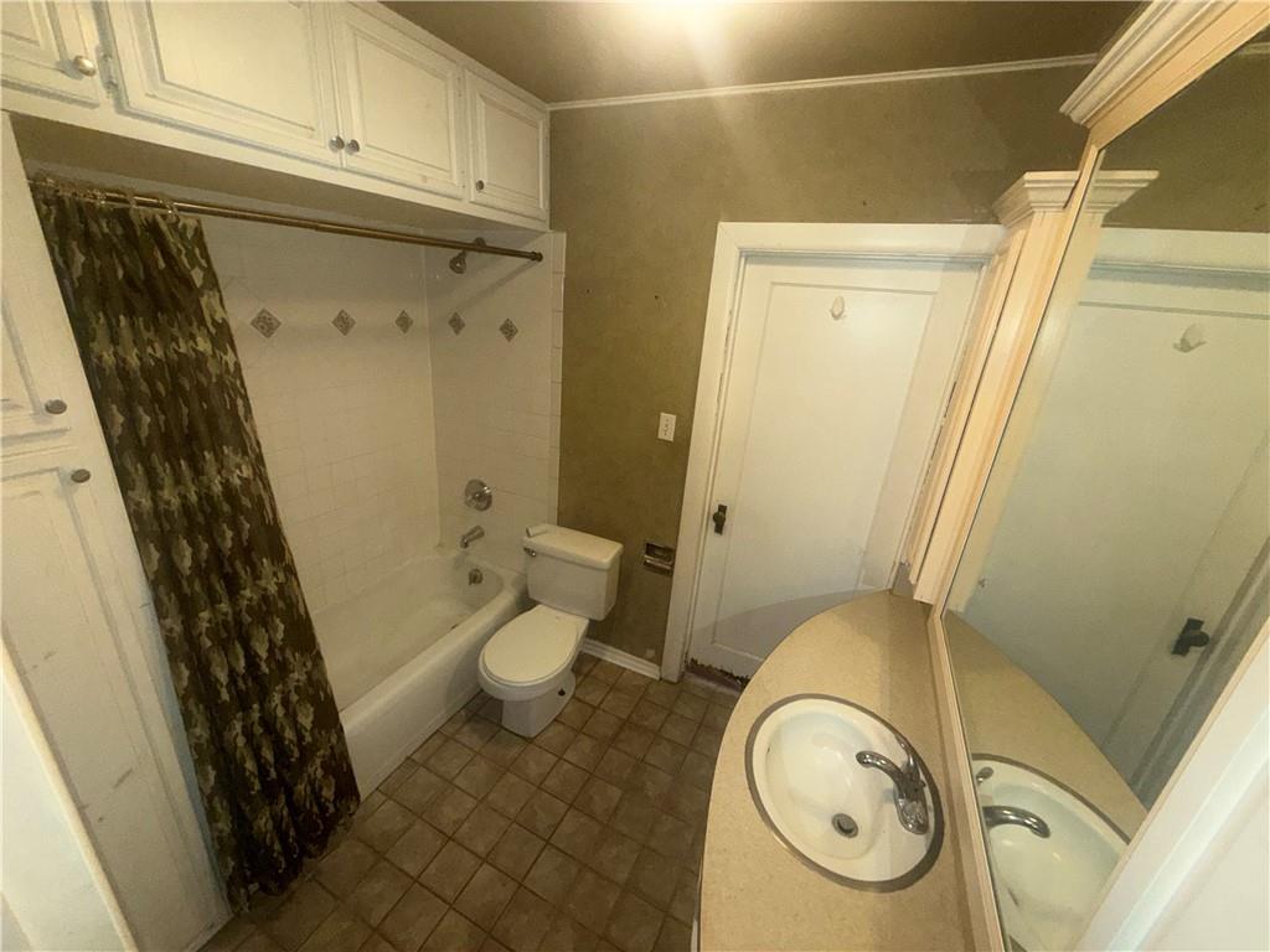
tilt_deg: -19.8
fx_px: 514
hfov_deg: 102.1
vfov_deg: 85.7
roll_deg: -4.7
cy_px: 476
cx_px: 635
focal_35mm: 14
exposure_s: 1/60
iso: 100
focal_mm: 2.22
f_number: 2.2
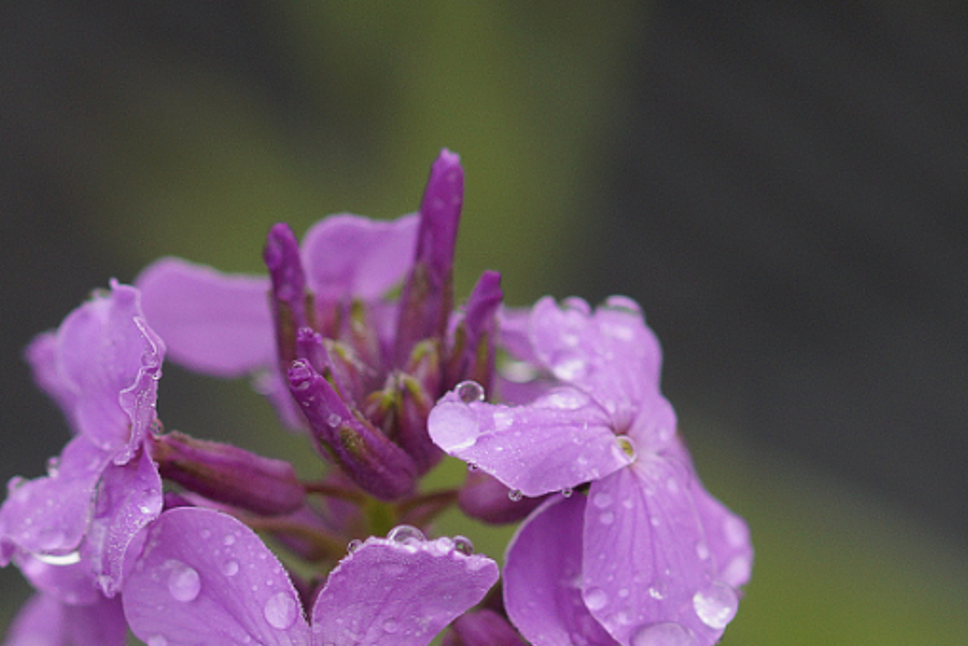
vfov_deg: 3.9
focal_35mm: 354
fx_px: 9521
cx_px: 364
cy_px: 686
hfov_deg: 5.8
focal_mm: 100
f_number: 4
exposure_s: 1/160
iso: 200
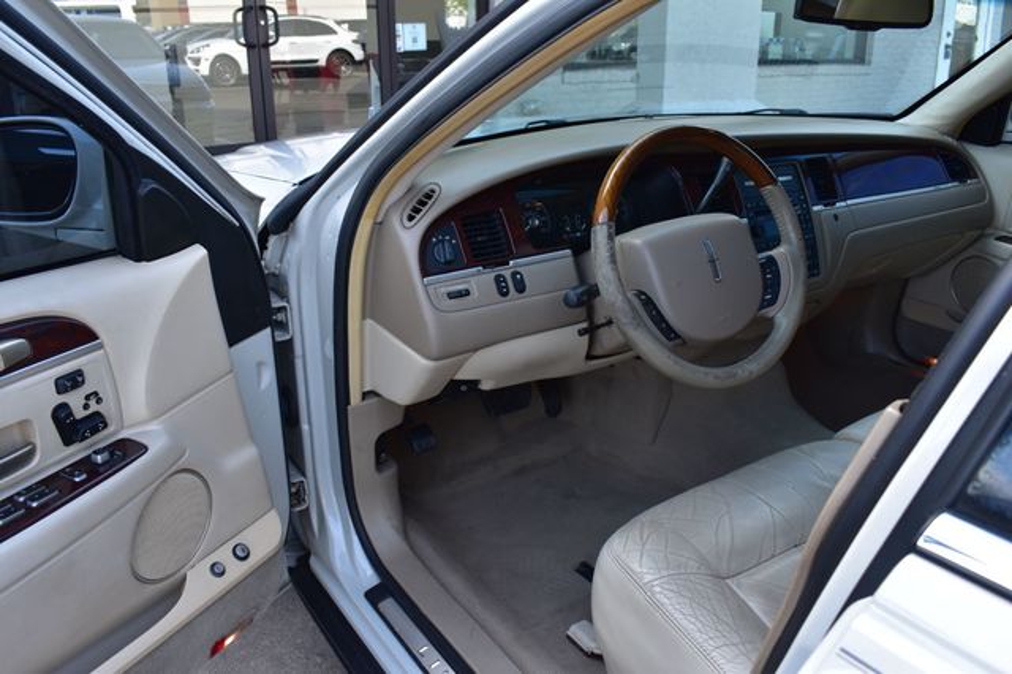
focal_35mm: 30
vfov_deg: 43.6
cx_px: 506
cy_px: 337
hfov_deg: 62.0
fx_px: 843
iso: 400
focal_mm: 20
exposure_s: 1/100
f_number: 9
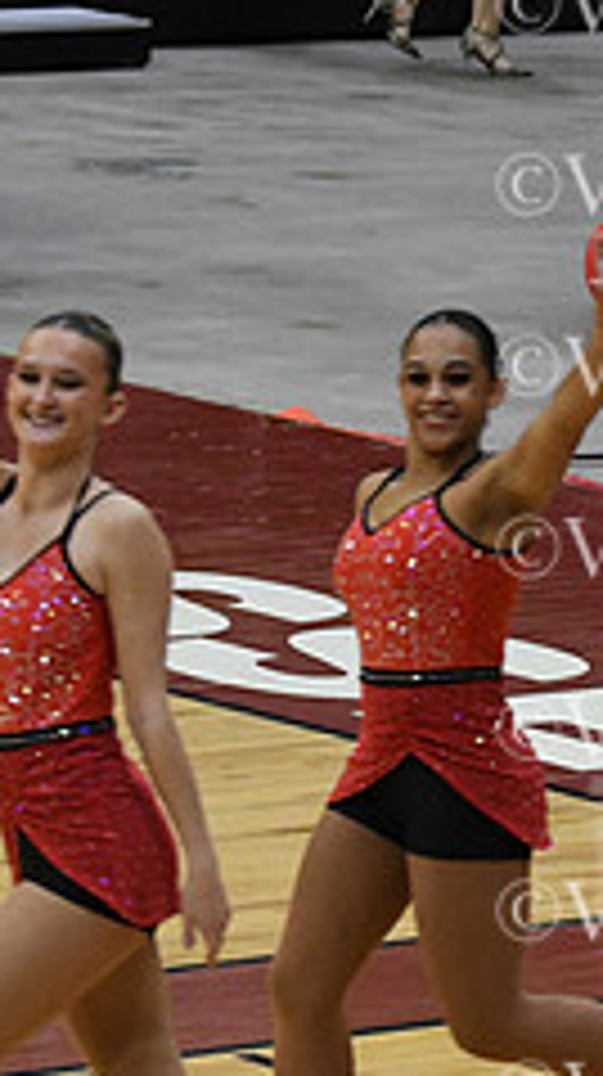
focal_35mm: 374
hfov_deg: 3.2
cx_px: 1148
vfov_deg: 5.8
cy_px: 457
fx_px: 10657
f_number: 4
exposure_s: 1/500
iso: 5000
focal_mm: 98
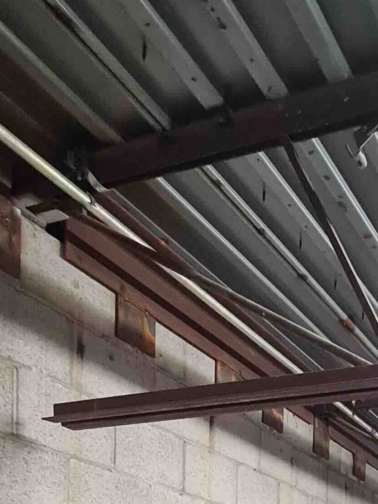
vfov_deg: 31.9
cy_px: 639
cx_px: 345
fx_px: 684
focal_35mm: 47
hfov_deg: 29.5
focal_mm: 2.2
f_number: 2.2
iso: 320
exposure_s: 1/60
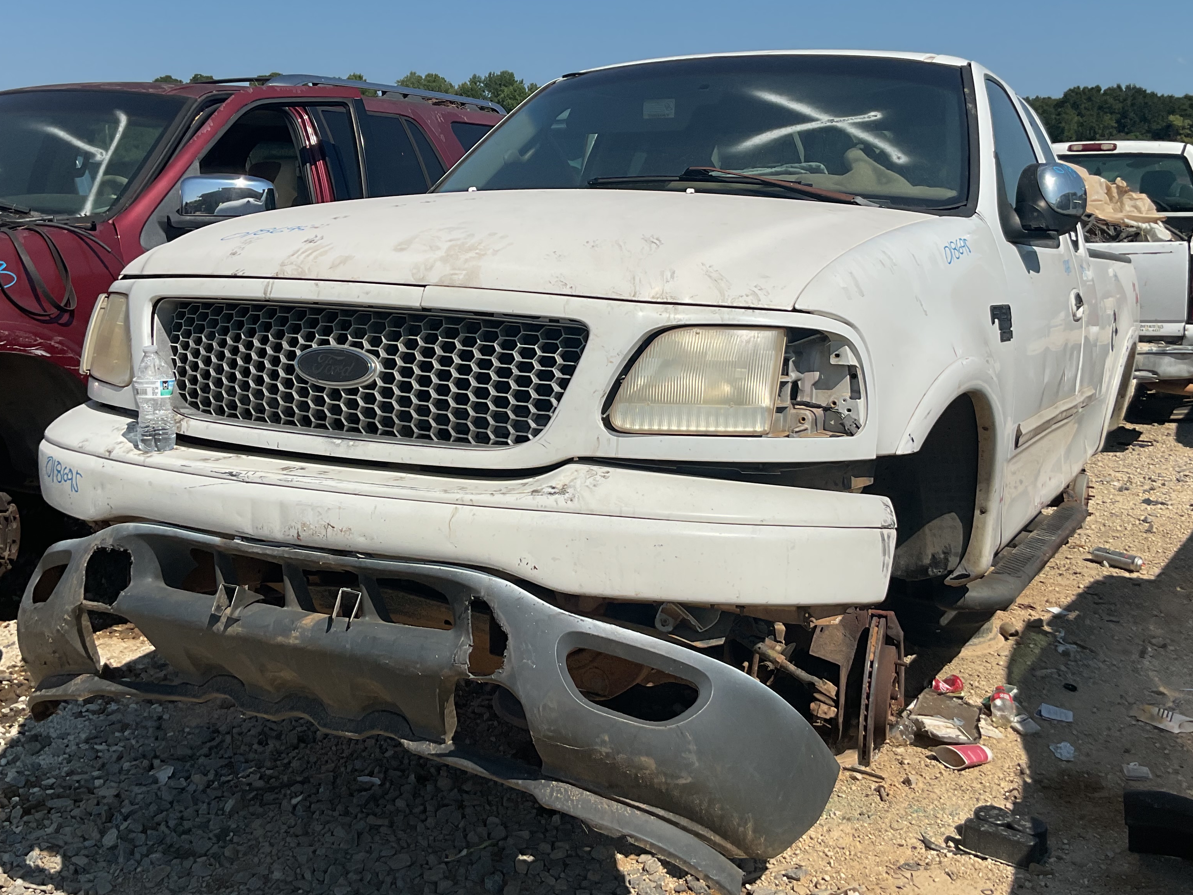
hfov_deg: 49.0
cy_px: 385
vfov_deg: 37.7
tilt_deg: -9.3
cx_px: 603
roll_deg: +1.0
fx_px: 1310
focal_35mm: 38
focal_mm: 3
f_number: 1.8
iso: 16
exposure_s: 1/3788
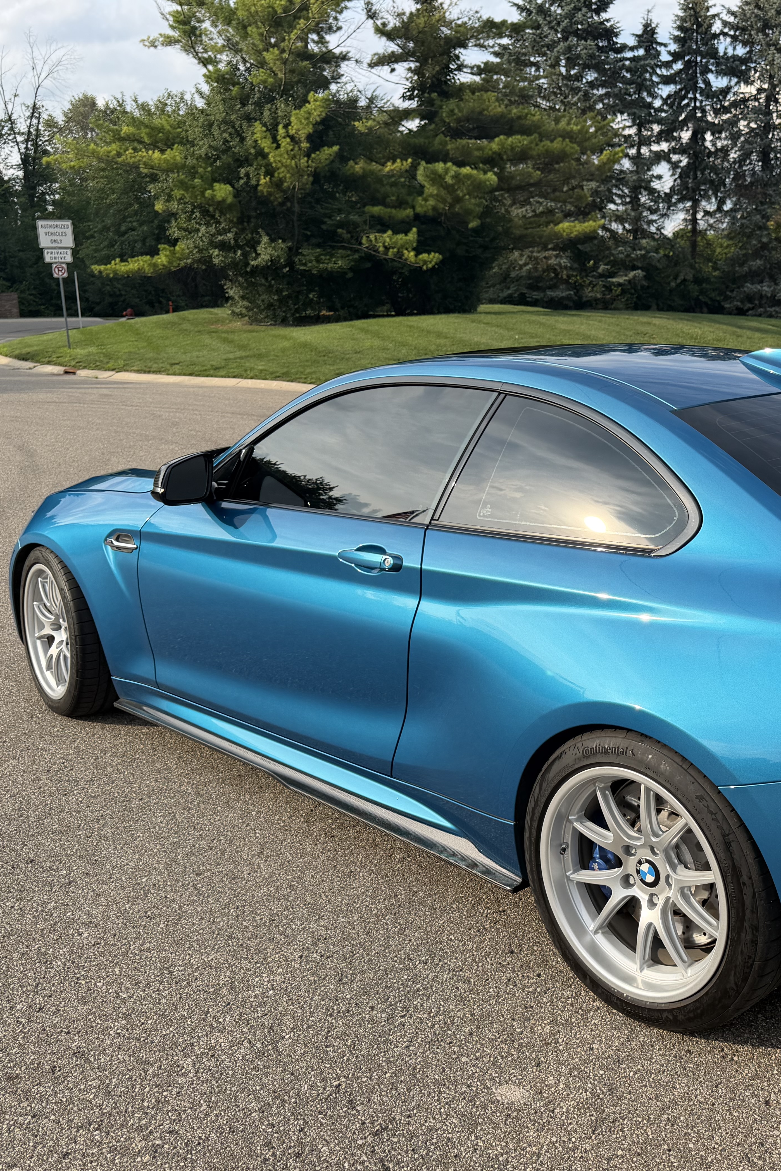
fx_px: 1106
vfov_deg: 55.8
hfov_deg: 38.1
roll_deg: +0.8
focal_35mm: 34
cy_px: 589
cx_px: 564
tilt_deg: -16.1
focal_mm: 6.76
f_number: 1.78
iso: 80
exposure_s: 1/2232
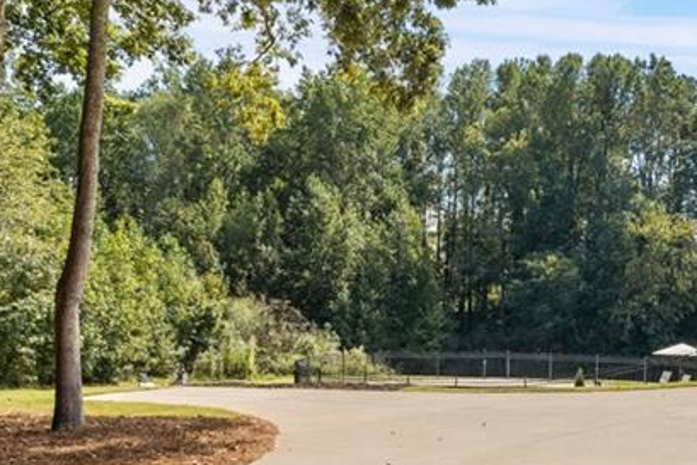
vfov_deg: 32.3
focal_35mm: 41
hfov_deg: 44.6
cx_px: 567
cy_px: 300
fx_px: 799
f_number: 8
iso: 1250
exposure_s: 1/1000
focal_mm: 16.5
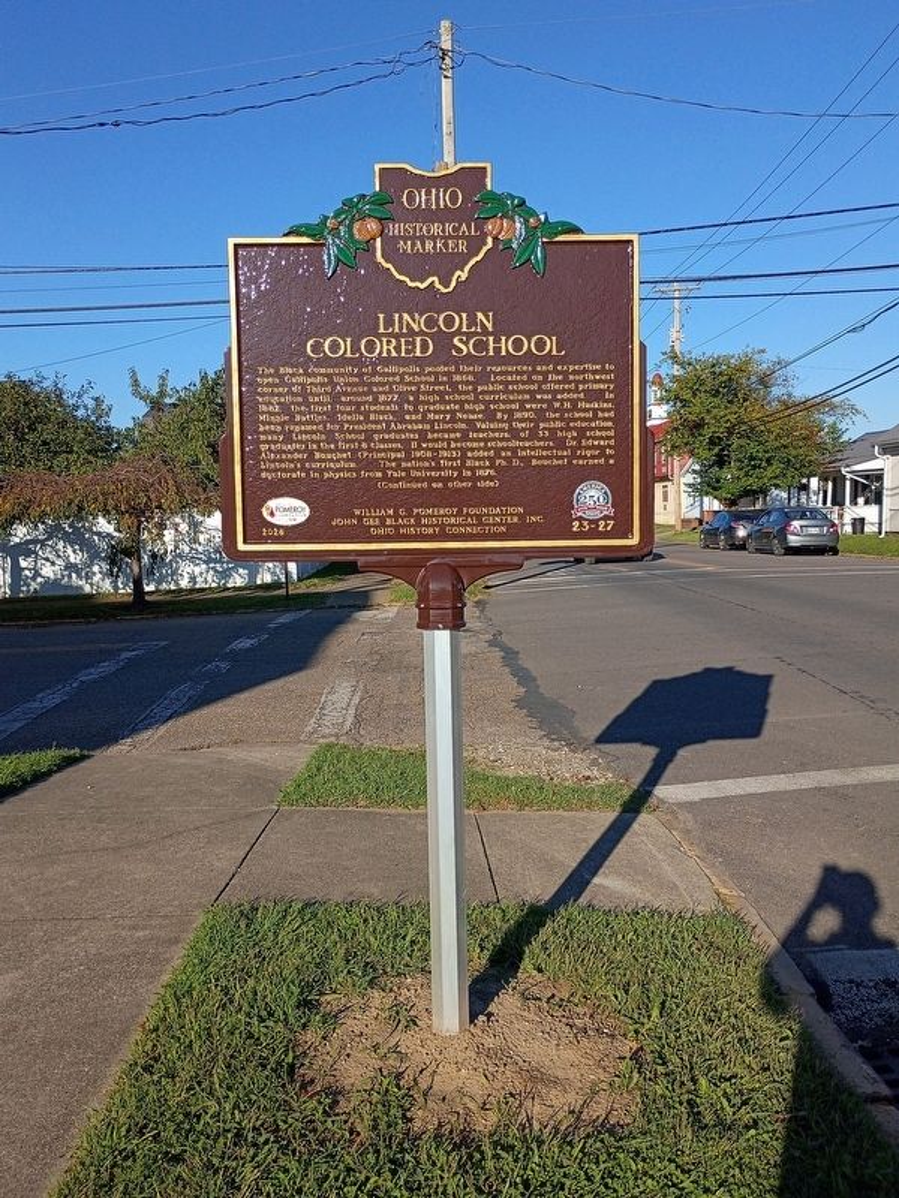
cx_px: 450
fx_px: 1004
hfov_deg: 48.2
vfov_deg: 61.7
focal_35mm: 29
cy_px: 599
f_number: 1.8
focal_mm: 4.27
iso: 106
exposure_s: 1/1142
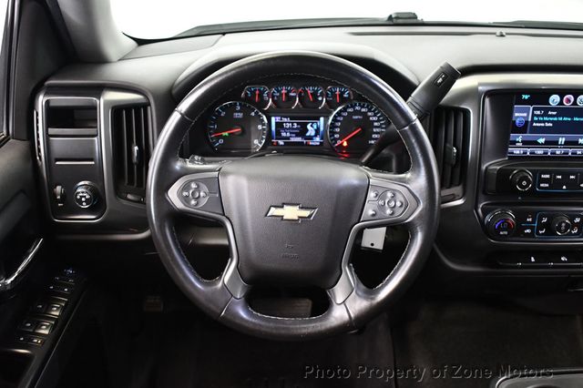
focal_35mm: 37
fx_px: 599
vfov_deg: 35.9
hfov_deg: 51.9
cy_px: 194
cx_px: 292
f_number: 4
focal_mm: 25
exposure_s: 1/60
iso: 4500
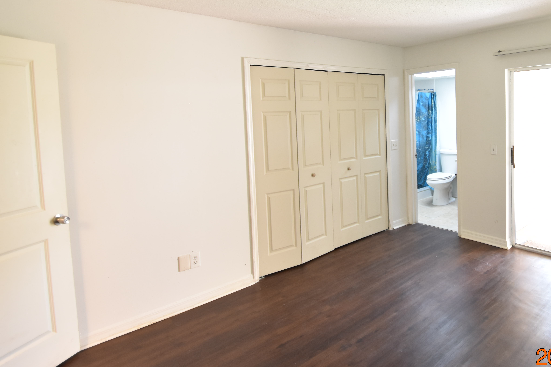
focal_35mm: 22
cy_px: 128
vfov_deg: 56.2
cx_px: 387
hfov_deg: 74.9
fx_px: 337
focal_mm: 10
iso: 800
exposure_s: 1/30
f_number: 3.5
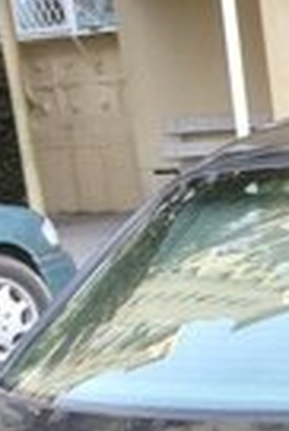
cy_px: 574
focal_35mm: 125
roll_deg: +5.9
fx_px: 1501
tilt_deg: -15.4
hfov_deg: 10.4
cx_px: 511
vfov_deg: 15.5
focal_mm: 4.12
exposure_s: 1/60
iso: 50
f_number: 2.4
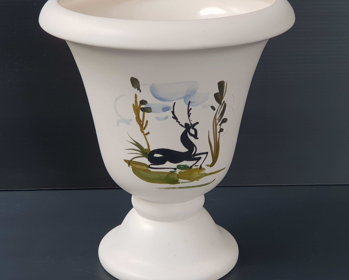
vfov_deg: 23.5
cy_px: 134
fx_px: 671
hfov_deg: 29.1
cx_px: 153
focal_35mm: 65
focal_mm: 6
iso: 80
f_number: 2.4
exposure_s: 1/33
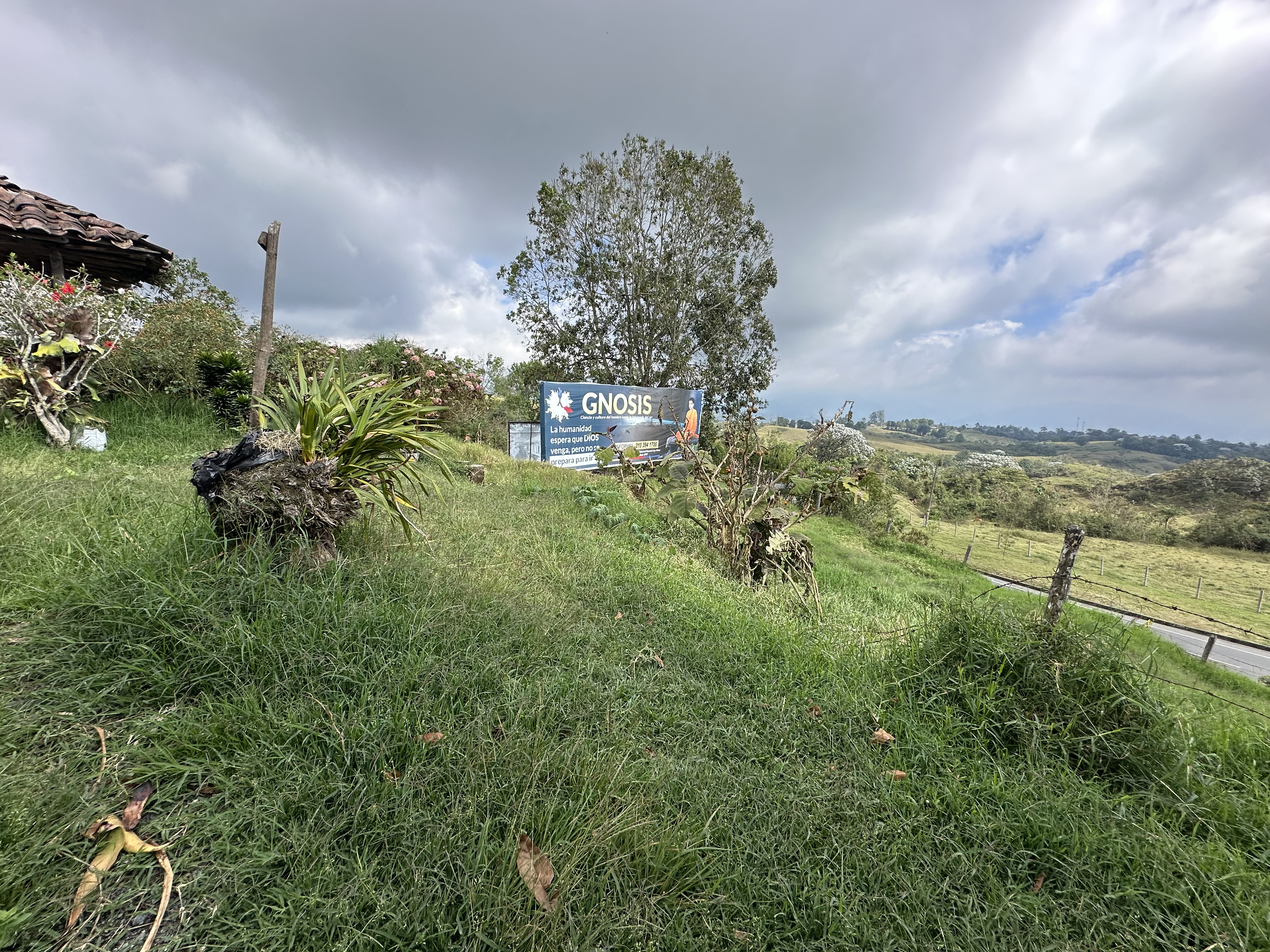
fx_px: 514
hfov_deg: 102.1
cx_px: 635
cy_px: 476
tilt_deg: -5.1
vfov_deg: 85.7
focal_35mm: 14
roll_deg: -1.9
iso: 50
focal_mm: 2.22
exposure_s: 1/1159
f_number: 2.2
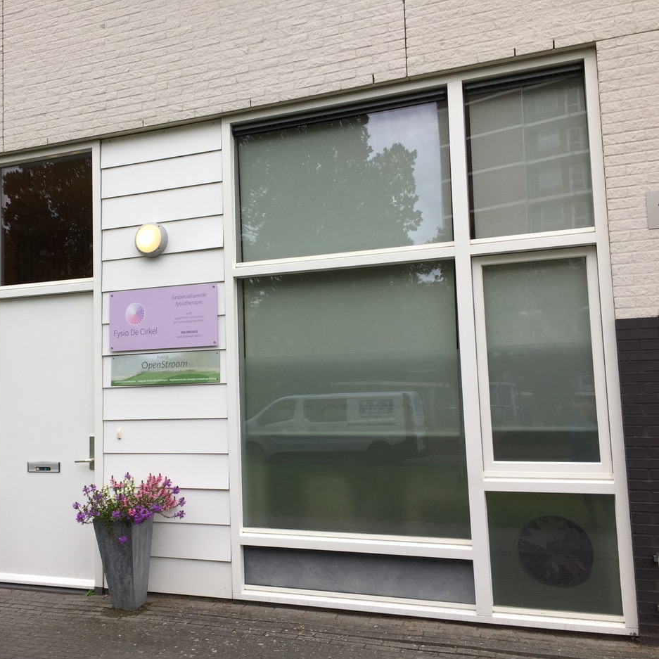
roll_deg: +1.3
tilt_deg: +5.8
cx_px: 226
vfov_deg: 47.2
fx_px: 754
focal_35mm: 35
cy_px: 331
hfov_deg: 46.6
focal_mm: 4.15
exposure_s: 1/204
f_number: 2.2
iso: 32
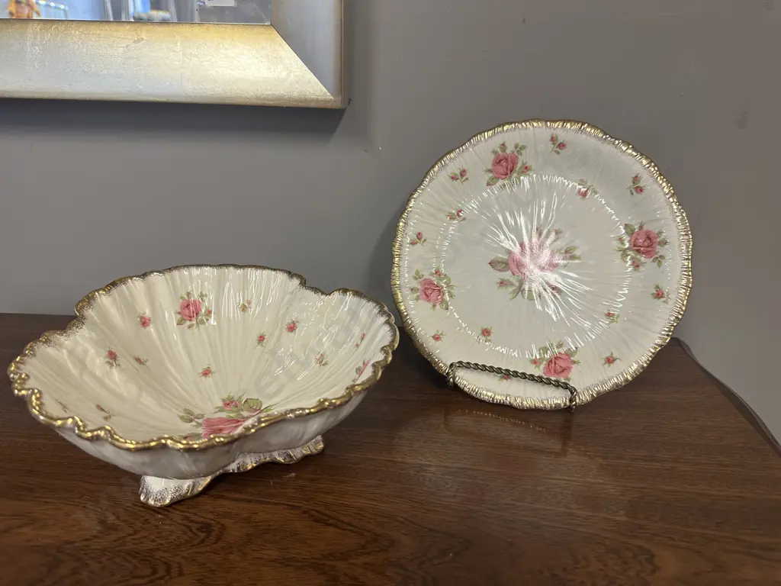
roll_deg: -1.1
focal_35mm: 24
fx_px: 541
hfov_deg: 71.6
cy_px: 293
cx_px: 390
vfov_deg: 56.8
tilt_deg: -22.3
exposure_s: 1/100
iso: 160
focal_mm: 6.86
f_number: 1.78
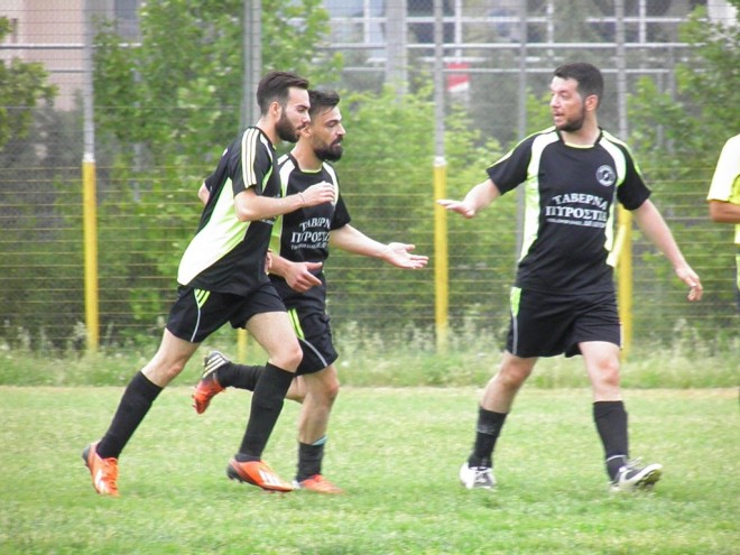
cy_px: 278
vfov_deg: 2.6
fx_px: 12463
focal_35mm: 583
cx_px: 370
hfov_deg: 3.4
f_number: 4.9
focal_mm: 104.6
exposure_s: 1/200
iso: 500
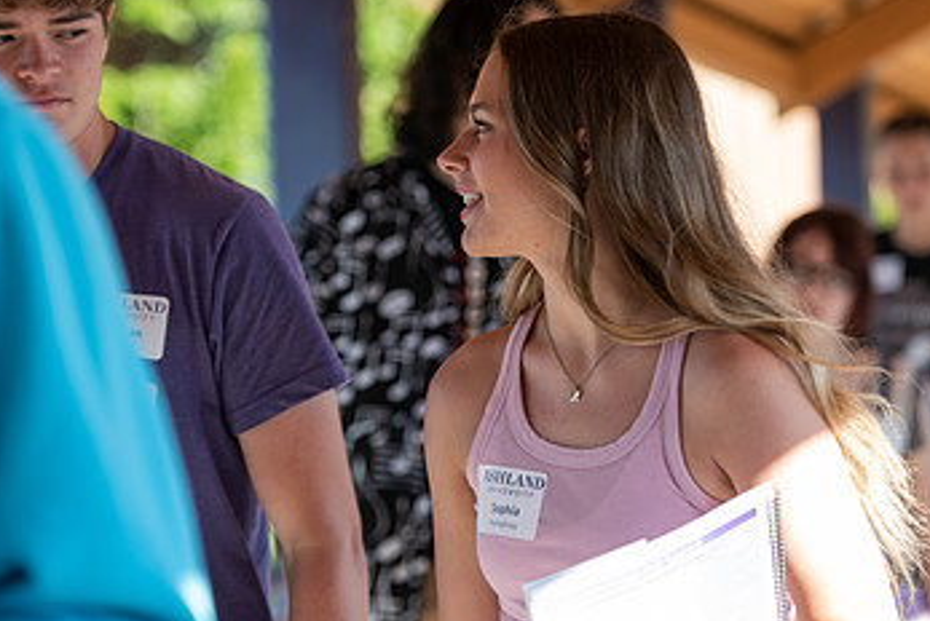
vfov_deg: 8.2
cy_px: 309
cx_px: 477
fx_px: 4318
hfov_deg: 12.3
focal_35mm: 167
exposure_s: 1/250
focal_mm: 100
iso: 100
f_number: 3.2
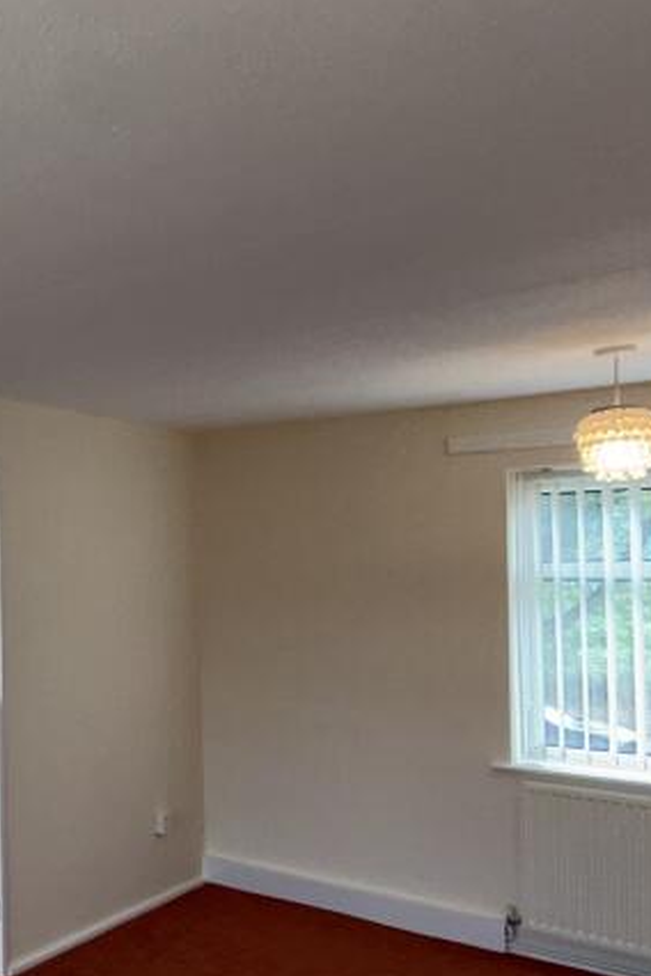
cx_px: -346
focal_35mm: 35
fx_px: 949
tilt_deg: +0.3
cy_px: 564
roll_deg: +1.2
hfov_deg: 26.4
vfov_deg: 54.2
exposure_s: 1/122
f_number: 2.2
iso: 80
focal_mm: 2.22
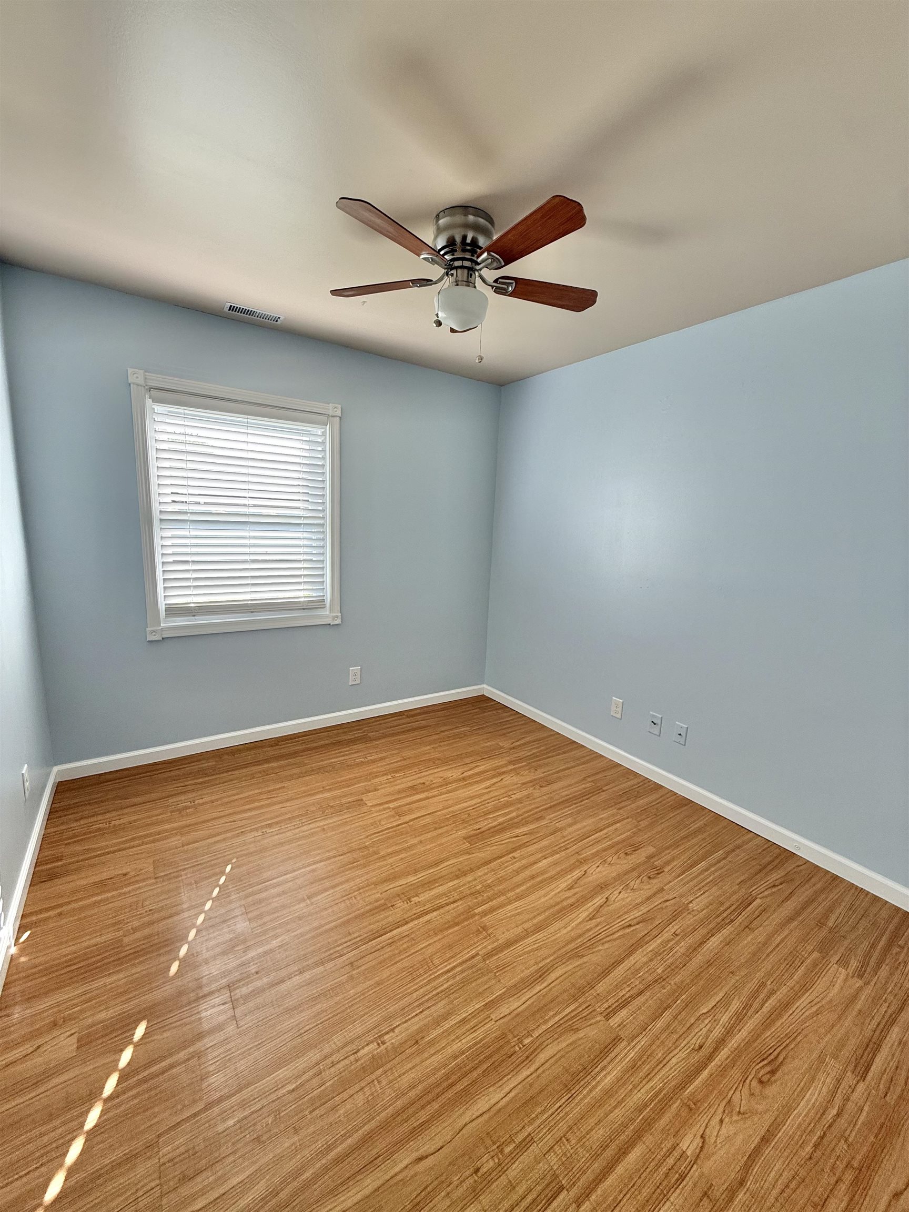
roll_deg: -3.0
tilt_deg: -9.7
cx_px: 454
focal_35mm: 14
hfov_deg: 85.7
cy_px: 606
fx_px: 490
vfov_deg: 102.1
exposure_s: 1/119
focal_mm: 2.22
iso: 64
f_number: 2.2
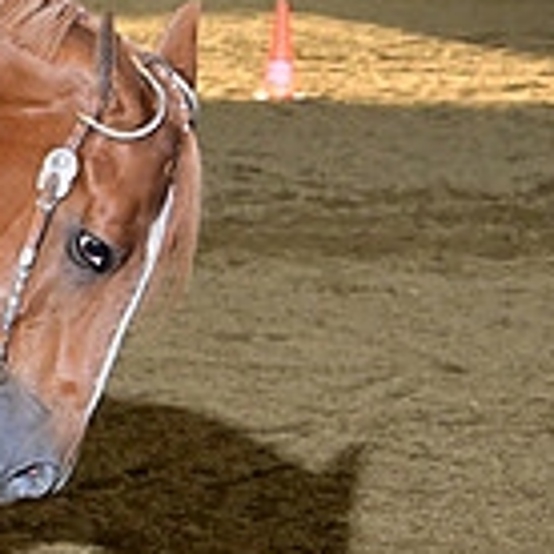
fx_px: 6337
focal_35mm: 350
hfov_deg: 4.9
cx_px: -574
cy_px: -30
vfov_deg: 5.0
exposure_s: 1/200
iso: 5000
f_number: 9
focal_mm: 98
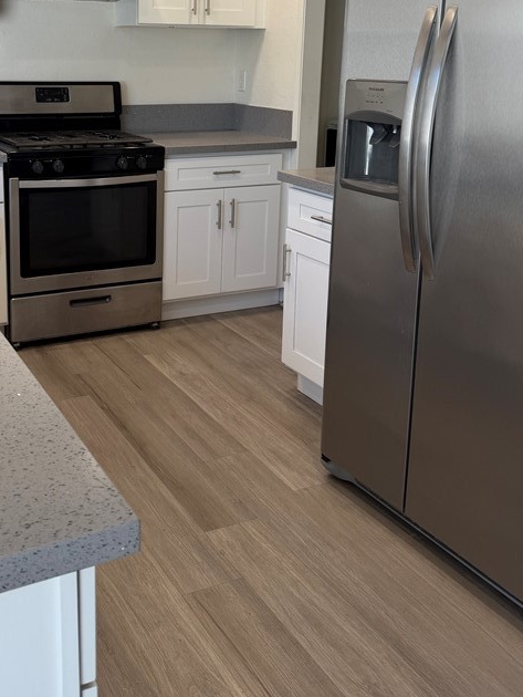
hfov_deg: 36.4
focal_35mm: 39
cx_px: 170
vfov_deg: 46.7
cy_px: 206
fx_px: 785
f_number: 1.78
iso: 64
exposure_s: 1/178
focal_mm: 6.76
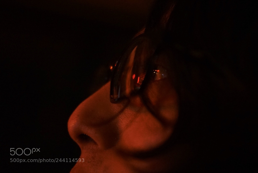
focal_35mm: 75
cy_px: 86
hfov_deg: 27.0
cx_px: 129
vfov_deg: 18.2
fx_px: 538
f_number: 1.8
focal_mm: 50
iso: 2500
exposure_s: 1/50
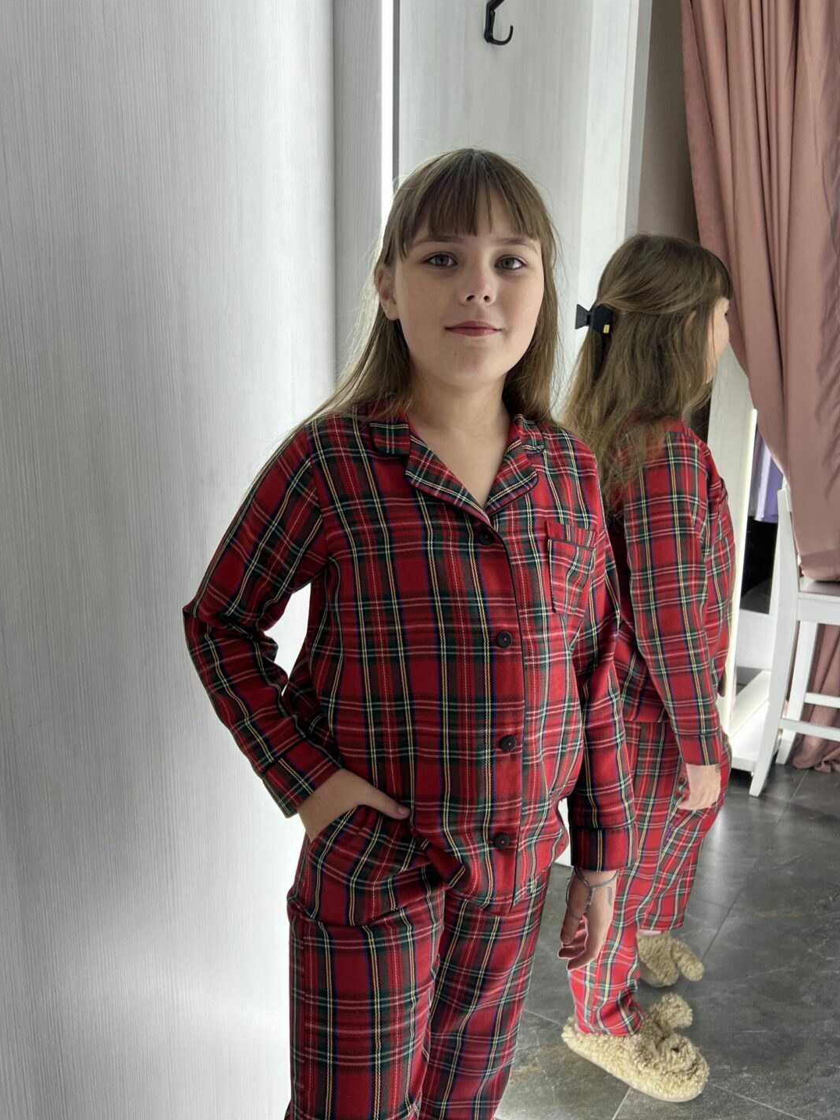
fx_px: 938
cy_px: 601
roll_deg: -1.1
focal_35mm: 29
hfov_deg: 48.2
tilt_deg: -12.3
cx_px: 397
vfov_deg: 61.6
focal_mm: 5.7
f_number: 1.5
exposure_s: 1/121
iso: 80
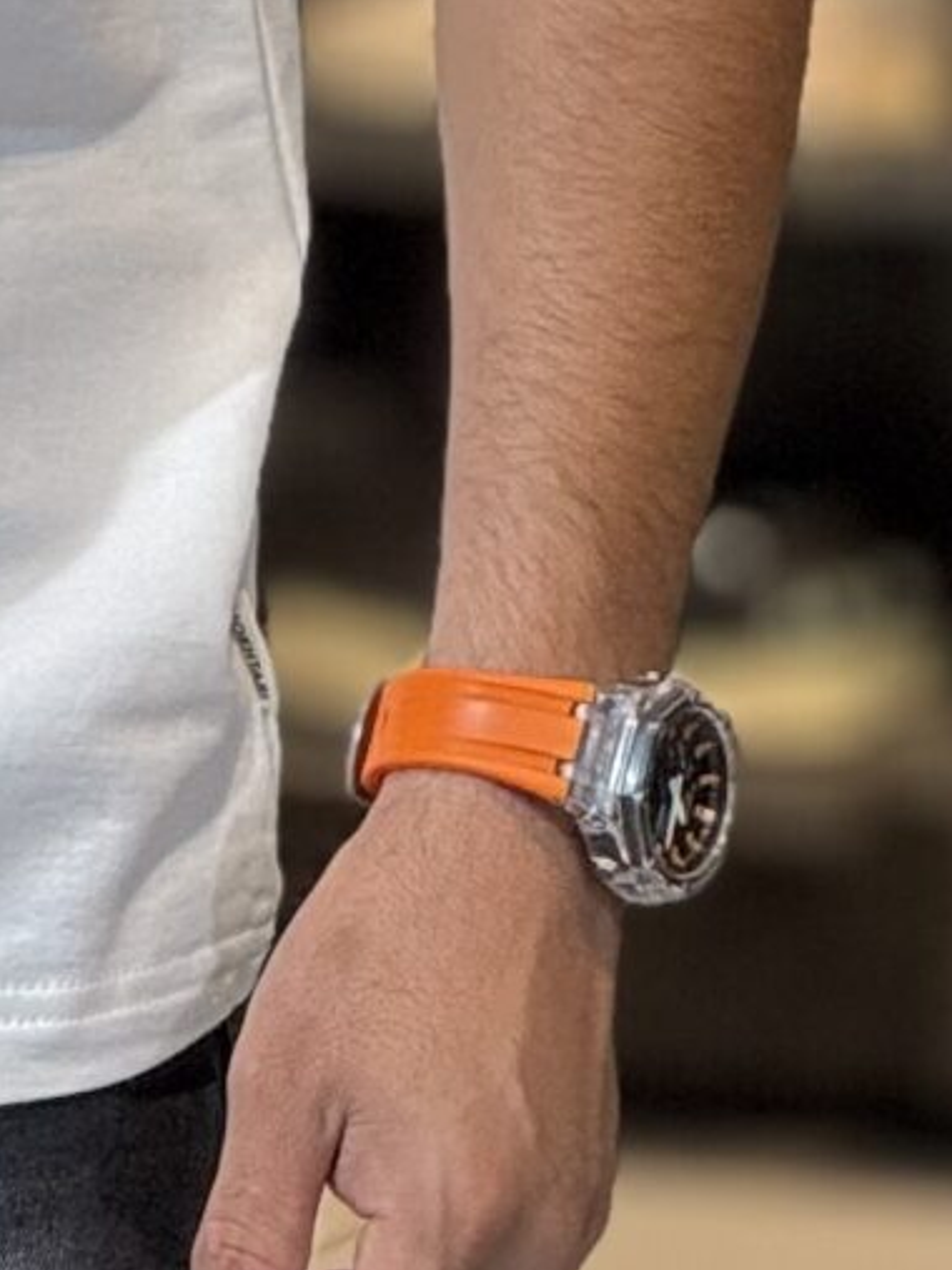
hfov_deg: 2.4
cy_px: -1175
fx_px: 22231
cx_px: -727
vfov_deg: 3.3
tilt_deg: -2.6
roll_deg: -1.2
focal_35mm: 606
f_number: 2.8
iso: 125
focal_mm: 15.66
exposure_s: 1/100
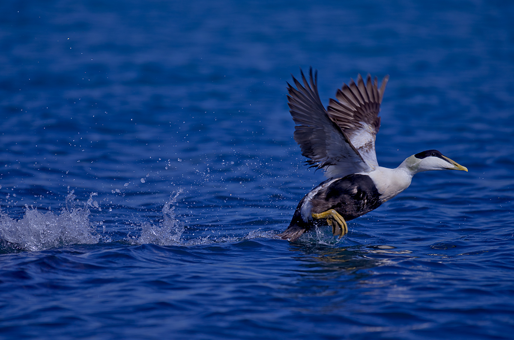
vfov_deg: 2.7
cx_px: 257
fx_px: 7119
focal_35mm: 500
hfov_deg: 4.1
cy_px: 170
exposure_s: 1/2000
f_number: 5.6
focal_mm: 500
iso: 250
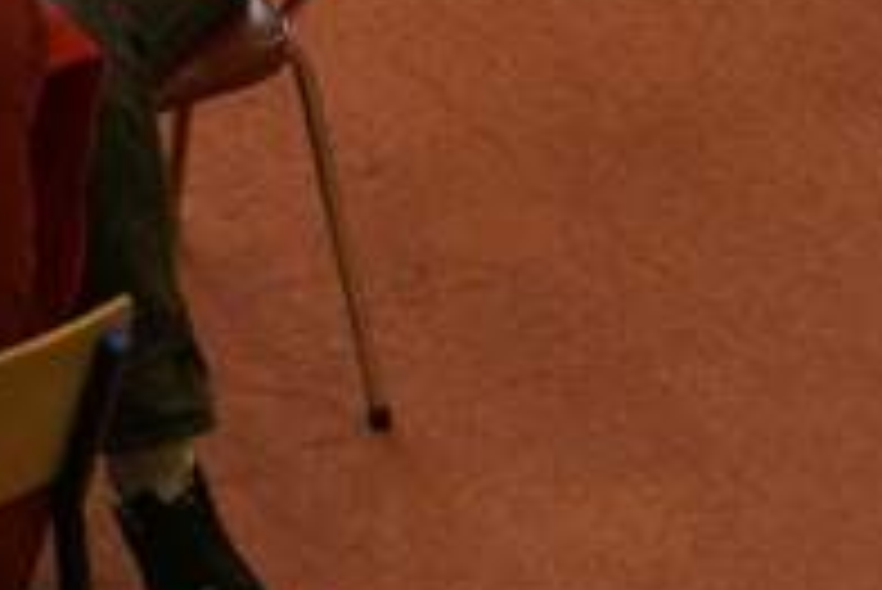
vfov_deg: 3.7
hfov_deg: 5.4
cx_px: -536
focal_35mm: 375
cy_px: -239
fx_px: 9194
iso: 400
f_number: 5.6
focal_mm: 70
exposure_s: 1/30
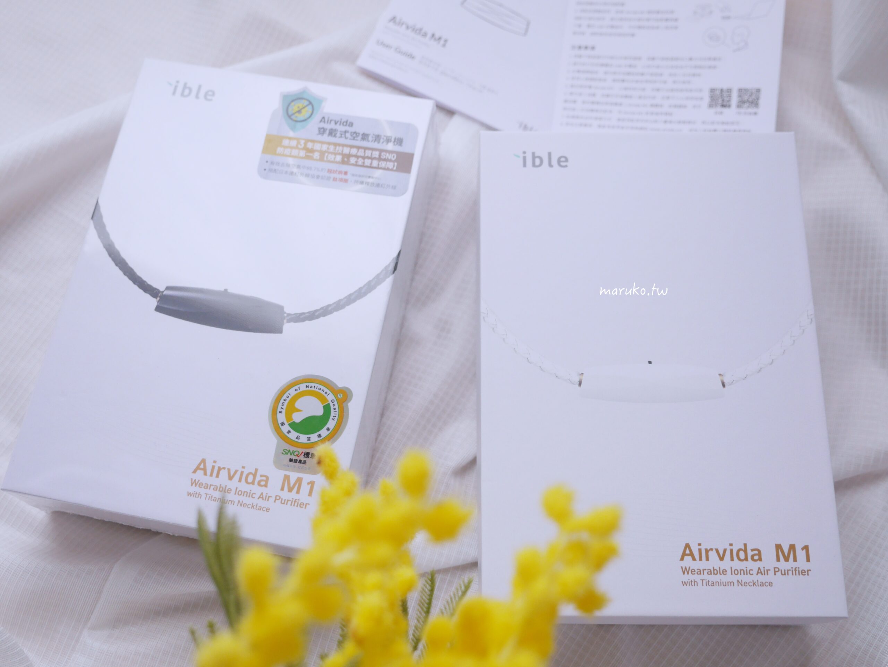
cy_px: 334
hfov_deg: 44.8
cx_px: 444
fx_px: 1078
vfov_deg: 34.4
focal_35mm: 42
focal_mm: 21
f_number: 2.8
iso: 400
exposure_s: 1/60
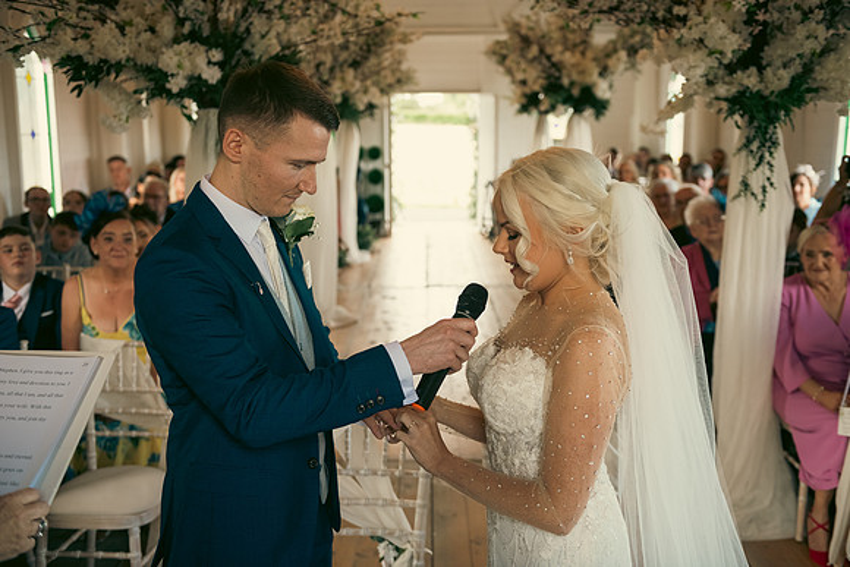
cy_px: 284
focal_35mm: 38
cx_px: 425
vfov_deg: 35.1
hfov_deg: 50.7
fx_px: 897
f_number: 3.5
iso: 640
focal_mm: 38
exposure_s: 1/160
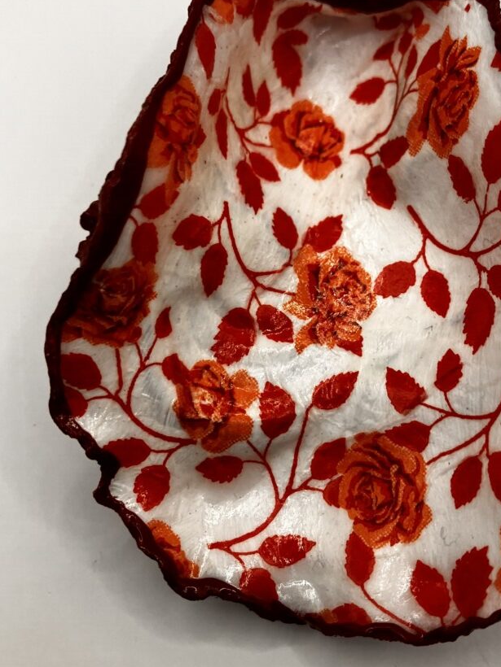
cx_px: 327
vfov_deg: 45.6
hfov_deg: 34.9
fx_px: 791
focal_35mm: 41
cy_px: 285
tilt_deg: -69.9
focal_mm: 3.99
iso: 32
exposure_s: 1/121
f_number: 1.8
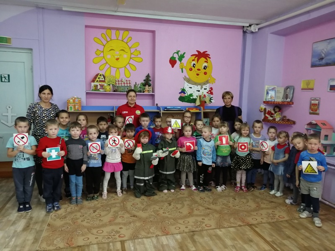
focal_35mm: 27
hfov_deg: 65.3
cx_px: 168
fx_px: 261
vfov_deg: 51.4
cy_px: 126
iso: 320
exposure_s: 1/25
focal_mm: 3.88
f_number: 1.8
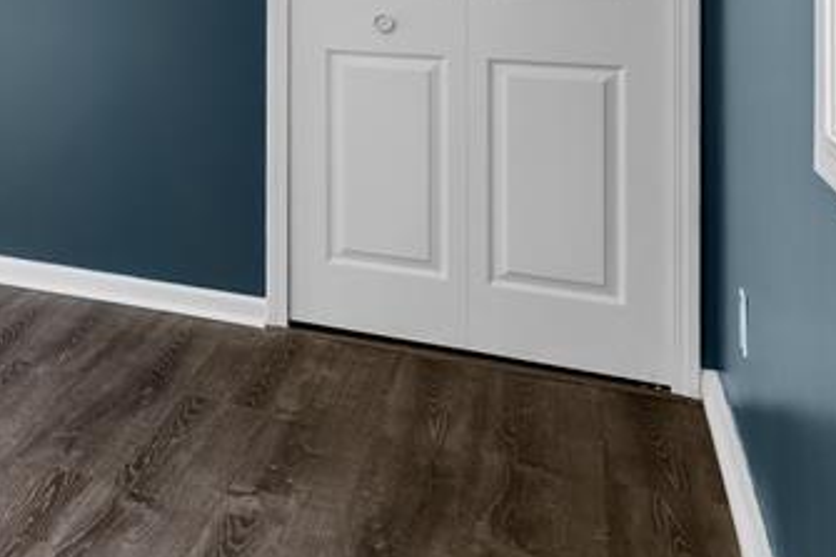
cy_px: -81
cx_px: -267
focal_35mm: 52
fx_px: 1207
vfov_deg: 24.0
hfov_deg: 29.9
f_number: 8
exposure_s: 4
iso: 250
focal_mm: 17
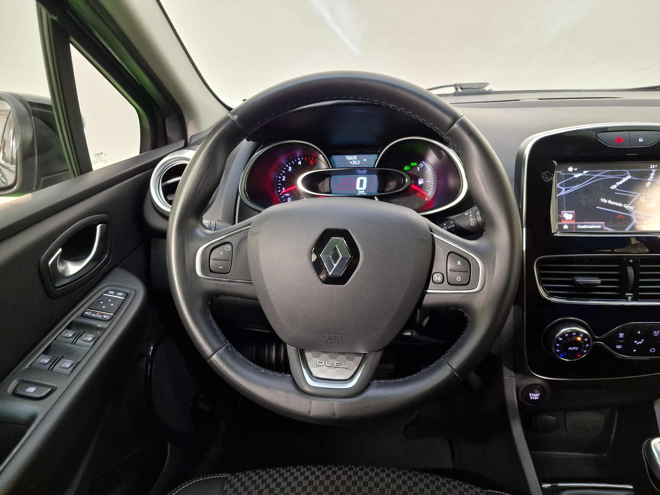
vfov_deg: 58.9
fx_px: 439
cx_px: 330
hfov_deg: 73.9
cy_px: 248
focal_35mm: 23
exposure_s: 1/33
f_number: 1.8
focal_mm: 6.4
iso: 400
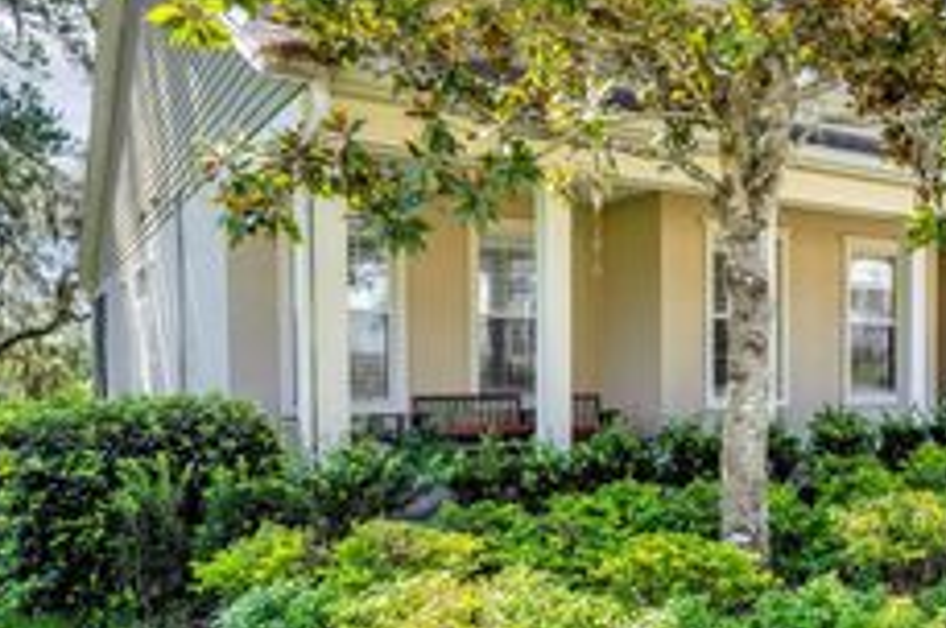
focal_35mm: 36
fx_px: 947
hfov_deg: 47.9
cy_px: 395
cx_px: 843
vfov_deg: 36.5
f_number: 9
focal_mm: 16.5
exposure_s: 1/125
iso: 200
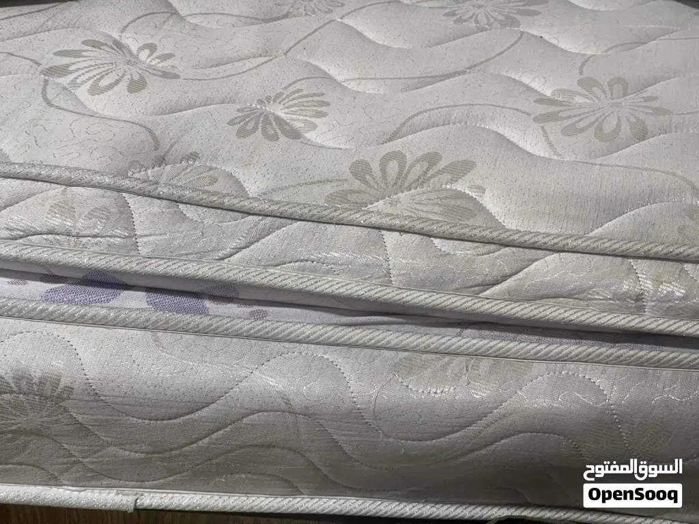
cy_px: 262
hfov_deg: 30.3
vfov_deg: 22.9
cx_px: 350
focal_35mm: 64
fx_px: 1292
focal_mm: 7.5
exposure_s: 1/60
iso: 640
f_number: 2.2
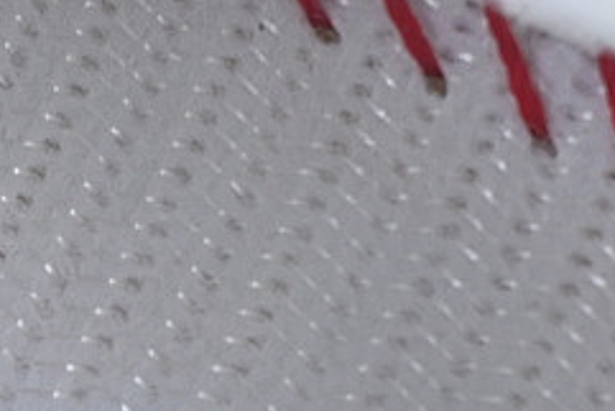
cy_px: 482
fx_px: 5743
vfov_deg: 4.1
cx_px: -194
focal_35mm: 336
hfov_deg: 6.1
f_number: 7.1
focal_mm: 50
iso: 160
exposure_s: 1/80
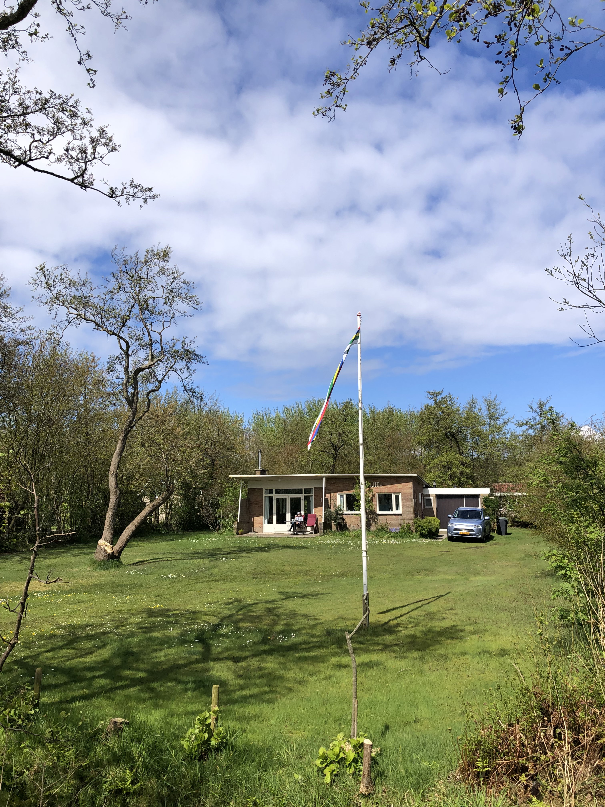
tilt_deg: +9.2
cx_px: 302
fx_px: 652
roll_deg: -0.1
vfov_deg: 63.4
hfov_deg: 49.7
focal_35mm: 28
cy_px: 404
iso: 20
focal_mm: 4
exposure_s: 1/2667
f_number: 1.8
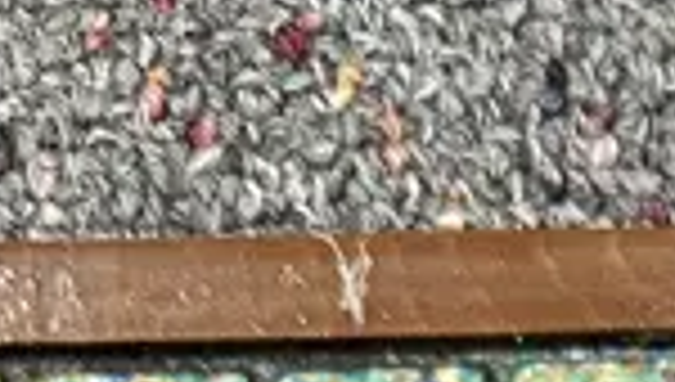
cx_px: 1300
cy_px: 1559
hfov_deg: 11.1
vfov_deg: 5.8
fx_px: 3192
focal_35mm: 178
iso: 200
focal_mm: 6.86
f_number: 1.78
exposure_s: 1/50
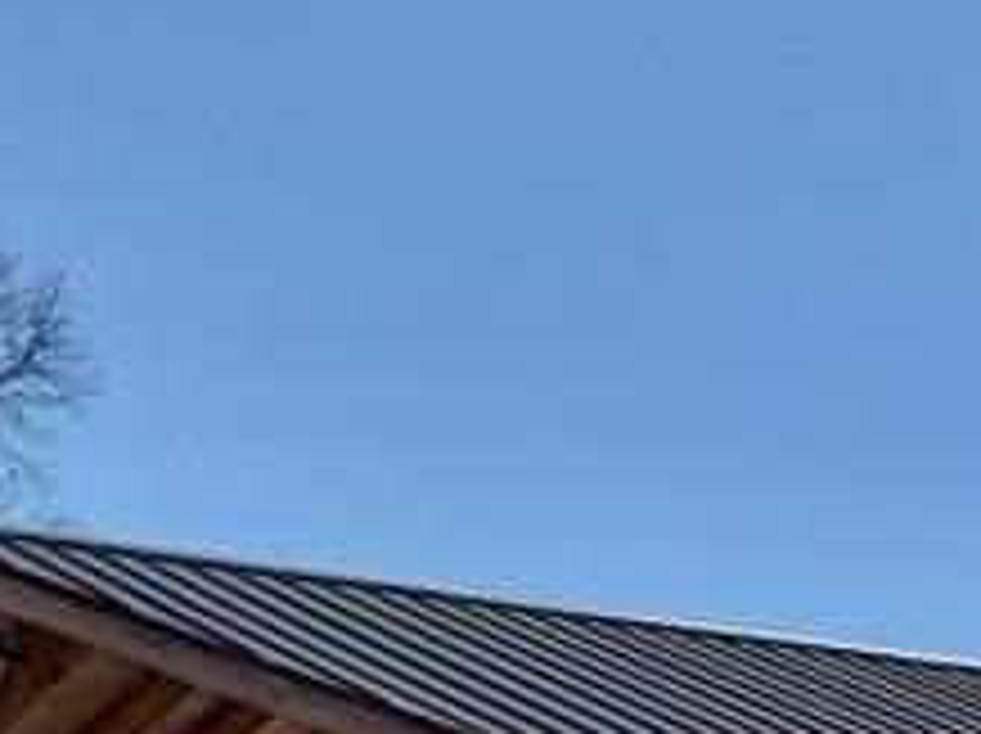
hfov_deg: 14.0
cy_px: 1081
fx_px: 3991
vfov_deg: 10.2
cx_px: 526
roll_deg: -0.7
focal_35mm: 141
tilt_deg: +1.4
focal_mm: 6.86
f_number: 1.78
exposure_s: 1/8197
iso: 100
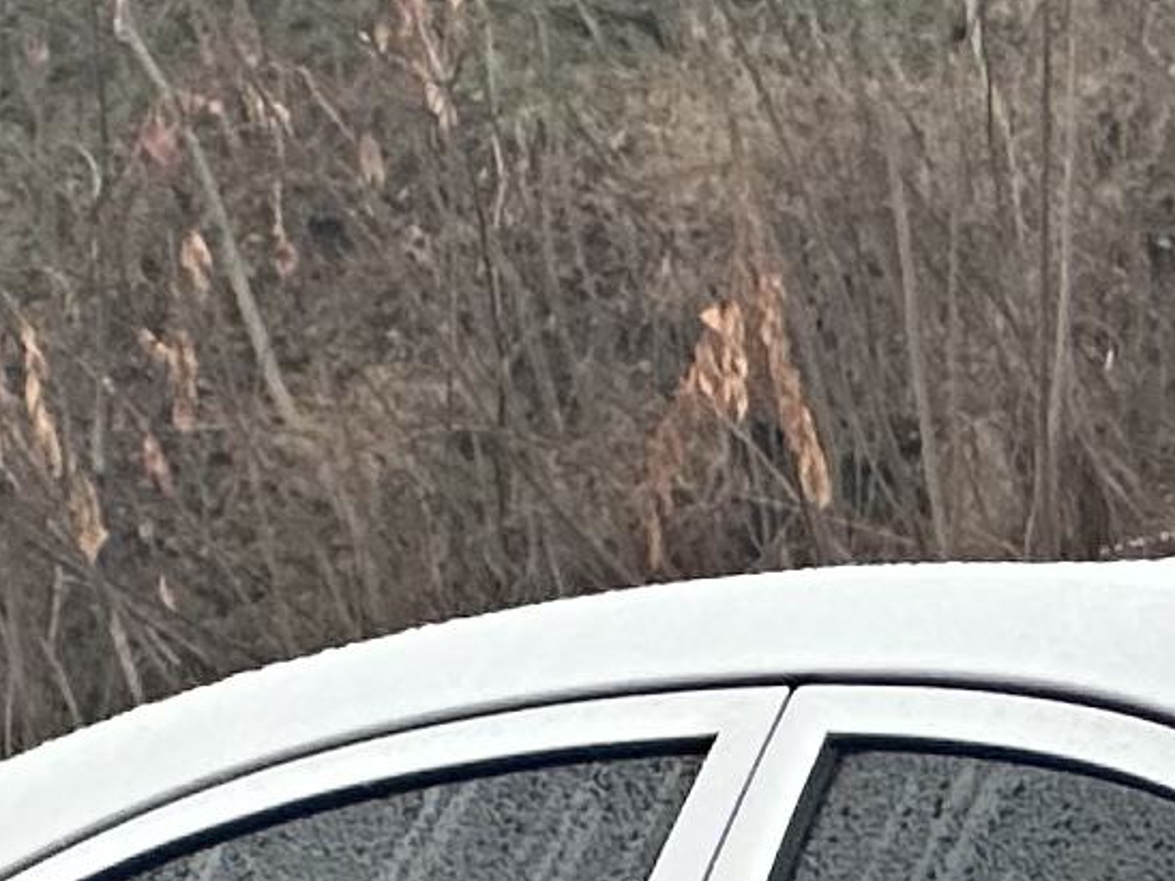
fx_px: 19246
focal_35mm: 567
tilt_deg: +0.6
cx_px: 2704
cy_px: 1408
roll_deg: +0.1
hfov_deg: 3.5
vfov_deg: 2.6
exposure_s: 1/99
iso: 100
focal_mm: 9
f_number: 2.8
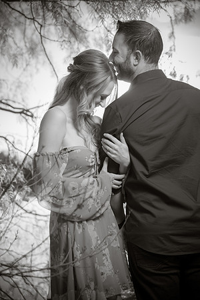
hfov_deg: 16.1
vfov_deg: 23.9
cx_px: 100
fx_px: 708
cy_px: 150
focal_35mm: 85
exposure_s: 1/250
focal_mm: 85
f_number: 4
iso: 50
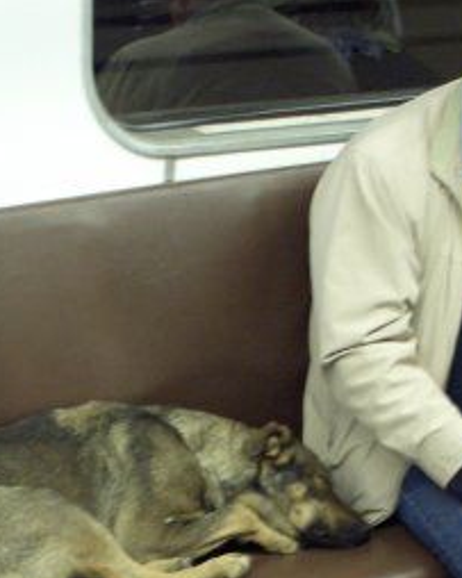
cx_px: 159
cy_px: 455
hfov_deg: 18.4
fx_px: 1419
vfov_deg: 22.7
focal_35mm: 83
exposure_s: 1/13
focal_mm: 7.81
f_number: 2.9
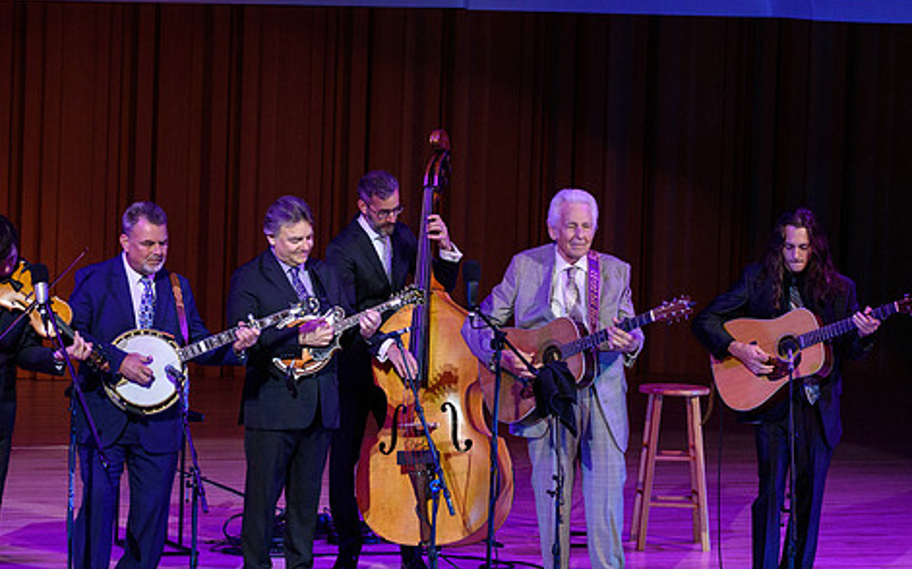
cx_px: 414
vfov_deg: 6.6
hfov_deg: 10.5
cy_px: 313
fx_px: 4969
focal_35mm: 200
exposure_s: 1/500
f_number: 5
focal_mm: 150
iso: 2500
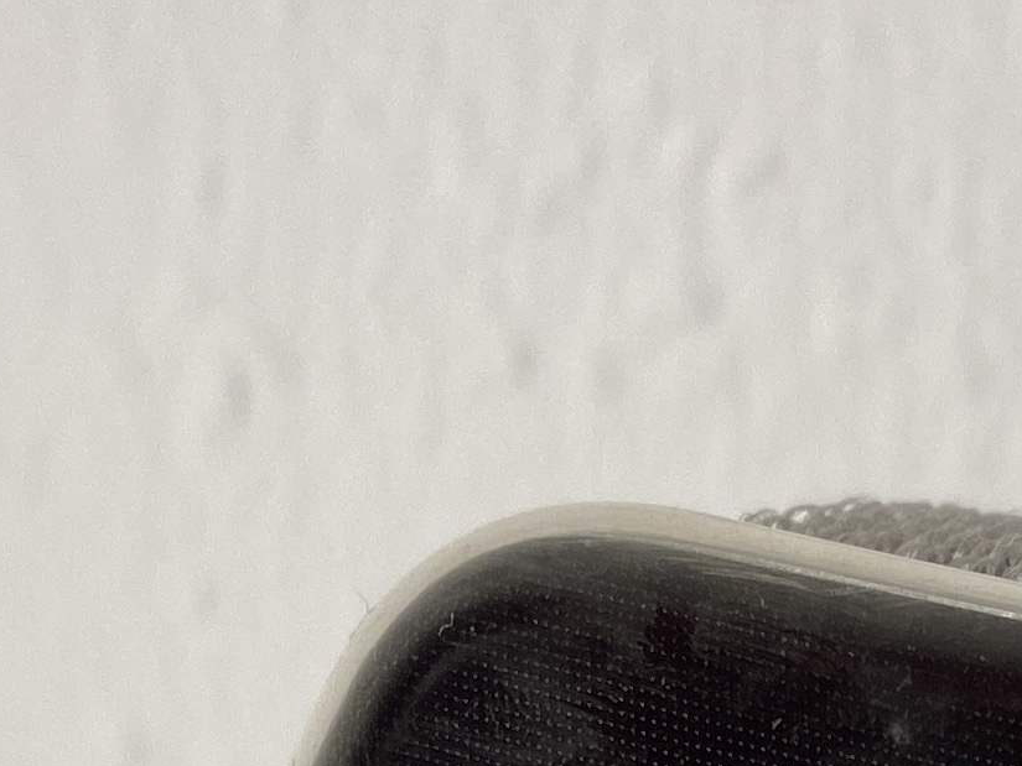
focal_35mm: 127
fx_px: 3750
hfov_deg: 15.4
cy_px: 1751
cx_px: 795
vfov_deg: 10.3
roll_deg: +0.9
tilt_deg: -28.1
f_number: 1.8
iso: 64
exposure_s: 1/100
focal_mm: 4.25
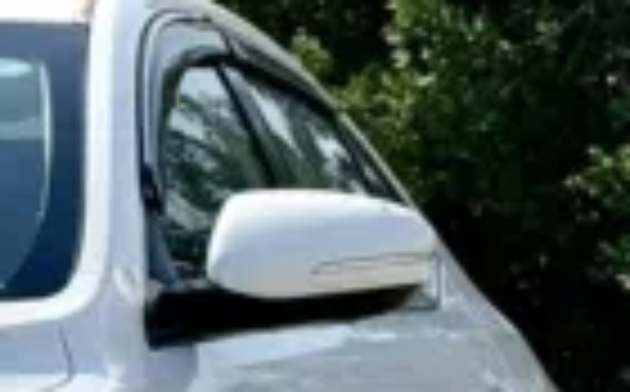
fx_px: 3994
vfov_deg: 5.6
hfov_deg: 8.6
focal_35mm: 233
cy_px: -72
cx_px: -576
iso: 80
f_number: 1.78
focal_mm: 6.76
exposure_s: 1/9901
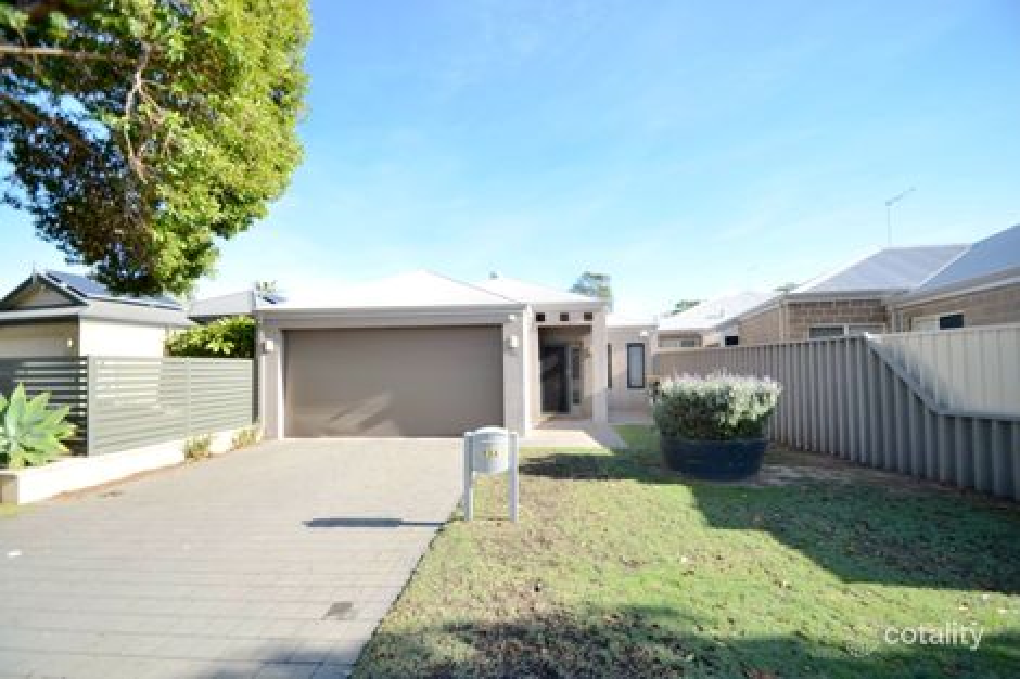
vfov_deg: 77.3
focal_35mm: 15
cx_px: 510
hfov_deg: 100.4
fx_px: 425
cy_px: 340
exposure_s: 1/640
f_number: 4
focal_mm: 10
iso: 200
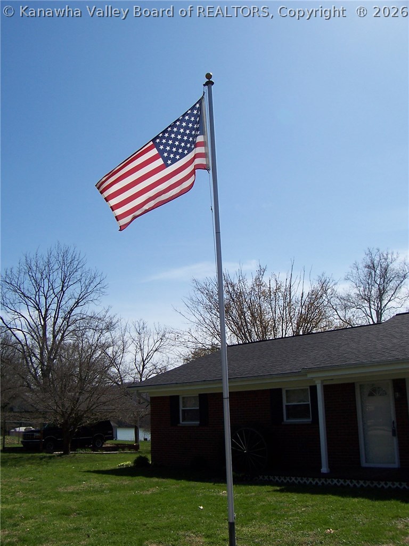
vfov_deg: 54.0
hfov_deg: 41.8
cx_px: 204
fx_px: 536
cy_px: 273
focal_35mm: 34
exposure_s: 1/750
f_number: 5.6
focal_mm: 5.6
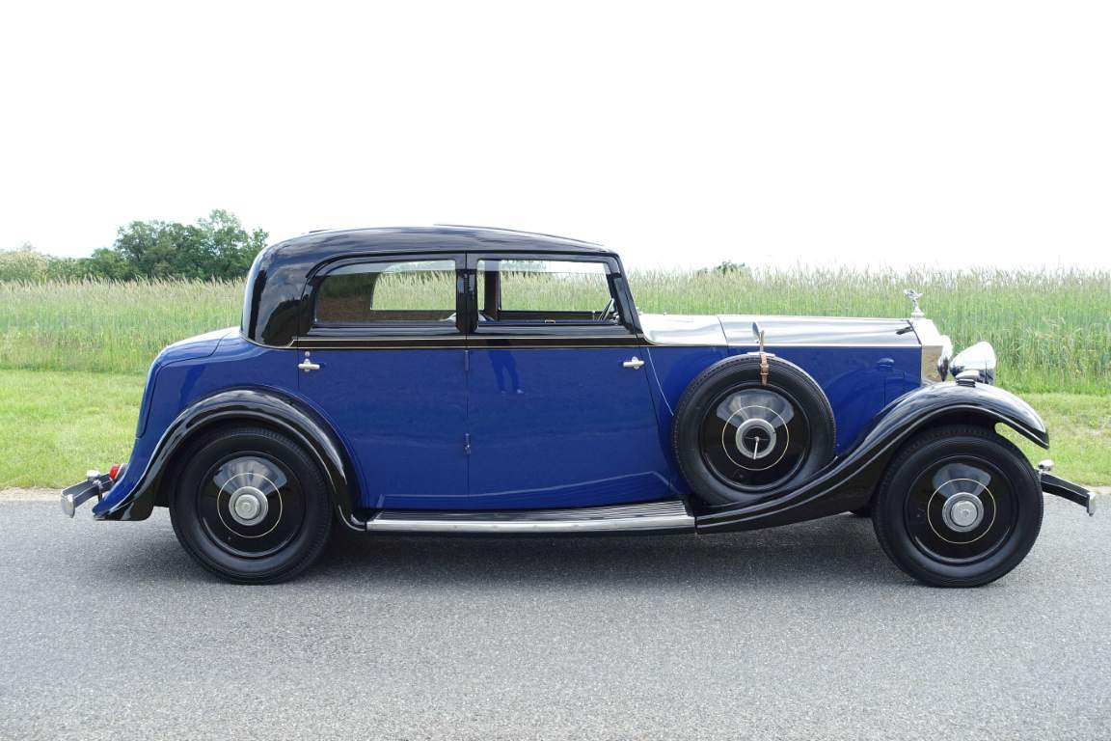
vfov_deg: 35.9
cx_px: 556
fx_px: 1142
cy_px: 370
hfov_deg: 51.9
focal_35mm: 37
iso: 125
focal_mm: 13.53
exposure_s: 1/160
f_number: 4
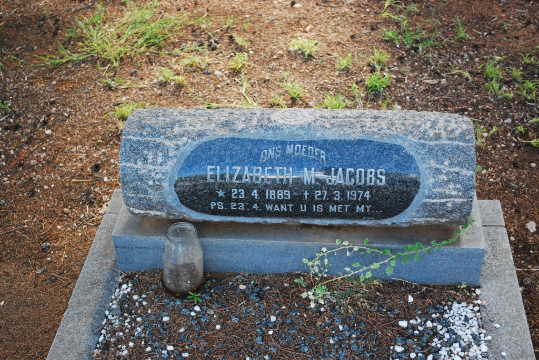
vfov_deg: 28.1
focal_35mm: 48
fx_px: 719
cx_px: 270
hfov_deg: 41.1
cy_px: 180
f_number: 5
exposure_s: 1/640
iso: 1600
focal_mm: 32
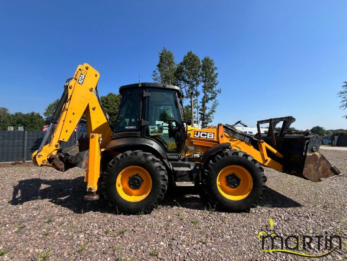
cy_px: 130
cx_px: 174
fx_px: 130
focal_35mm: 13
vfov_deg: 89.9
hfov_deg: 106.2
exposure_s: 1/1155
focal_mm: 1.57
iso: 32
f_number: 1.8
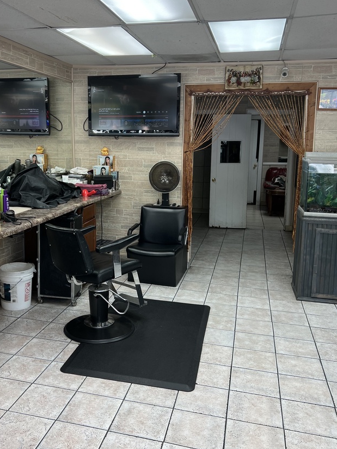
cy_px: 208
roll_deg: -2.9
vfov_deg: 53.9
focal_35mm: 34
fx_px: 442
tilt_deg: -6.2
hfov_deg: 41.5
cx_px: 128
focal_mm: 5.7
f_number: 1.5
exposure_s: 1/120
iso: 40
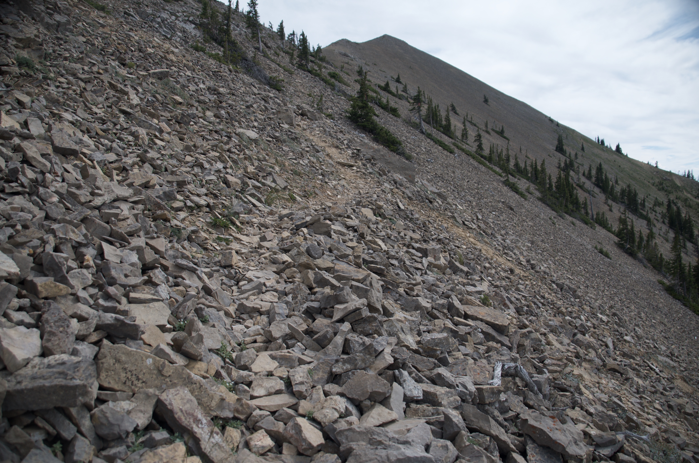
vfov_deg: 47.7
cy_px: 232
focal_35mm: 27
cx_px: 350
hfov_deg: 67.5
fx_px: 523
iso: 100
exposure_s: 1/400
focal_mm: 18
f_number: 3.5
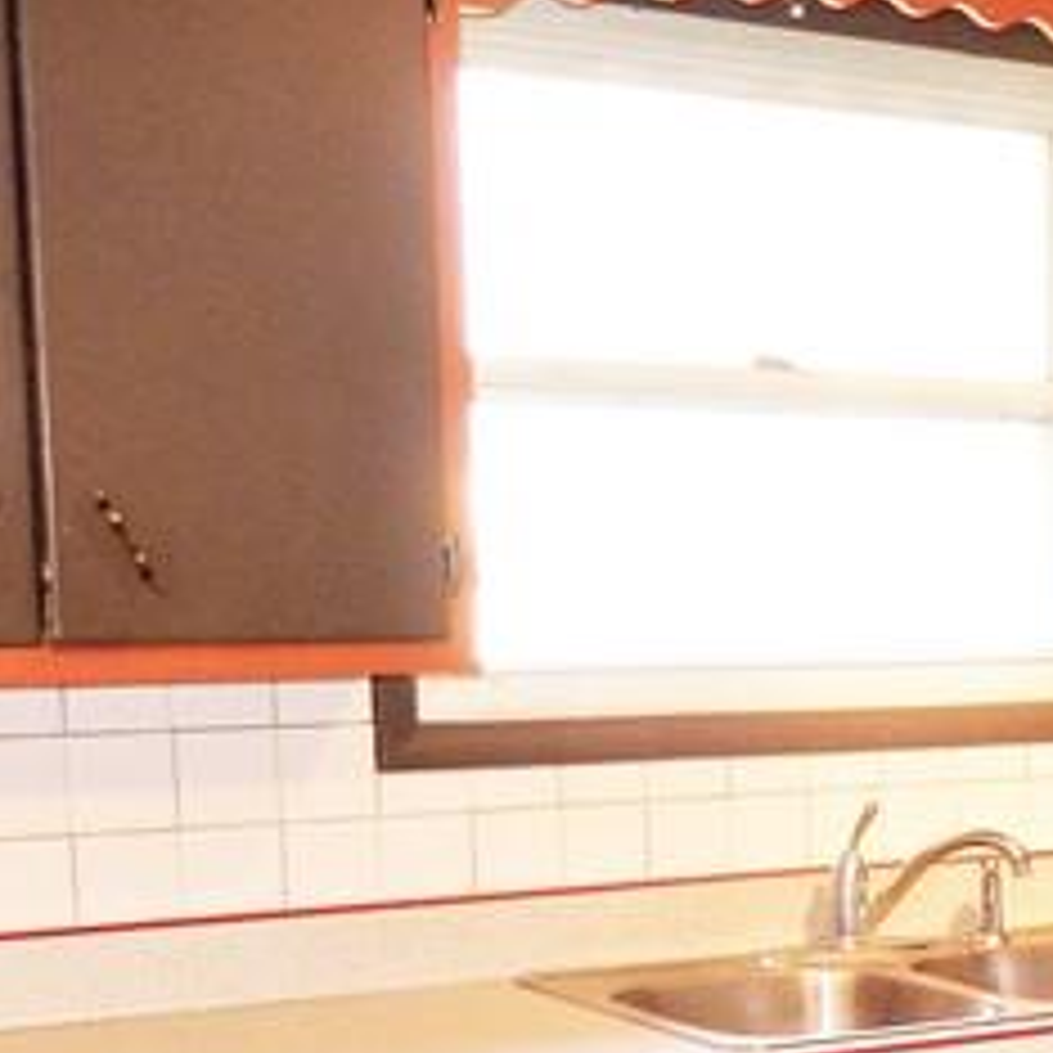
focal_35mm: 85
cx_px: 1683
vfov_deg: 19.9
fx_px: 2925
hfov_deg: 17.8
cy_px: 994
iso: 200
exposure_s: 1/30
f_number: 3
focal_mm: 4
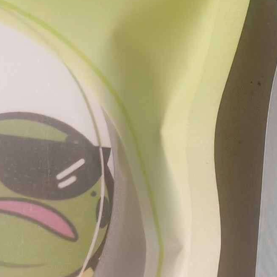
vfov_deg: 11.7
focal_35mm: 149
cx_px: 294
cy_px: 103
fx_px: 1349
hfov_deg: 11.6
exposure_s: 1/100
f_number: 1.95
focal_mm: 5.52
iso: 1000
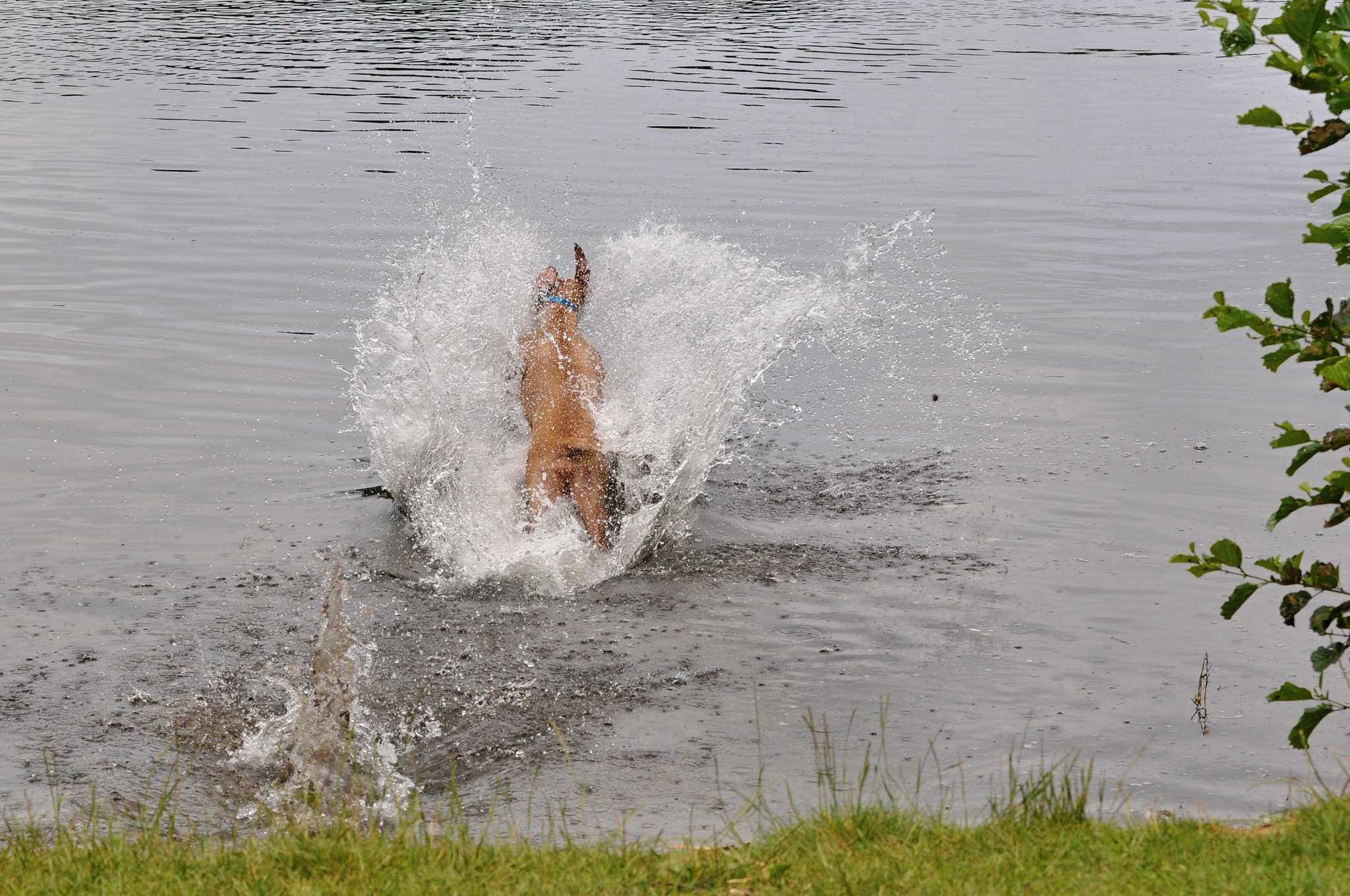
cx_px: 675
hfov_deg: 19.5
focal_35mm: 105
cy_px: 448
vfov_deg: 13.0
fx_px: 3932
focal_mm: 70
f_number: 8
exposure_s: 1/1000
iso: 500
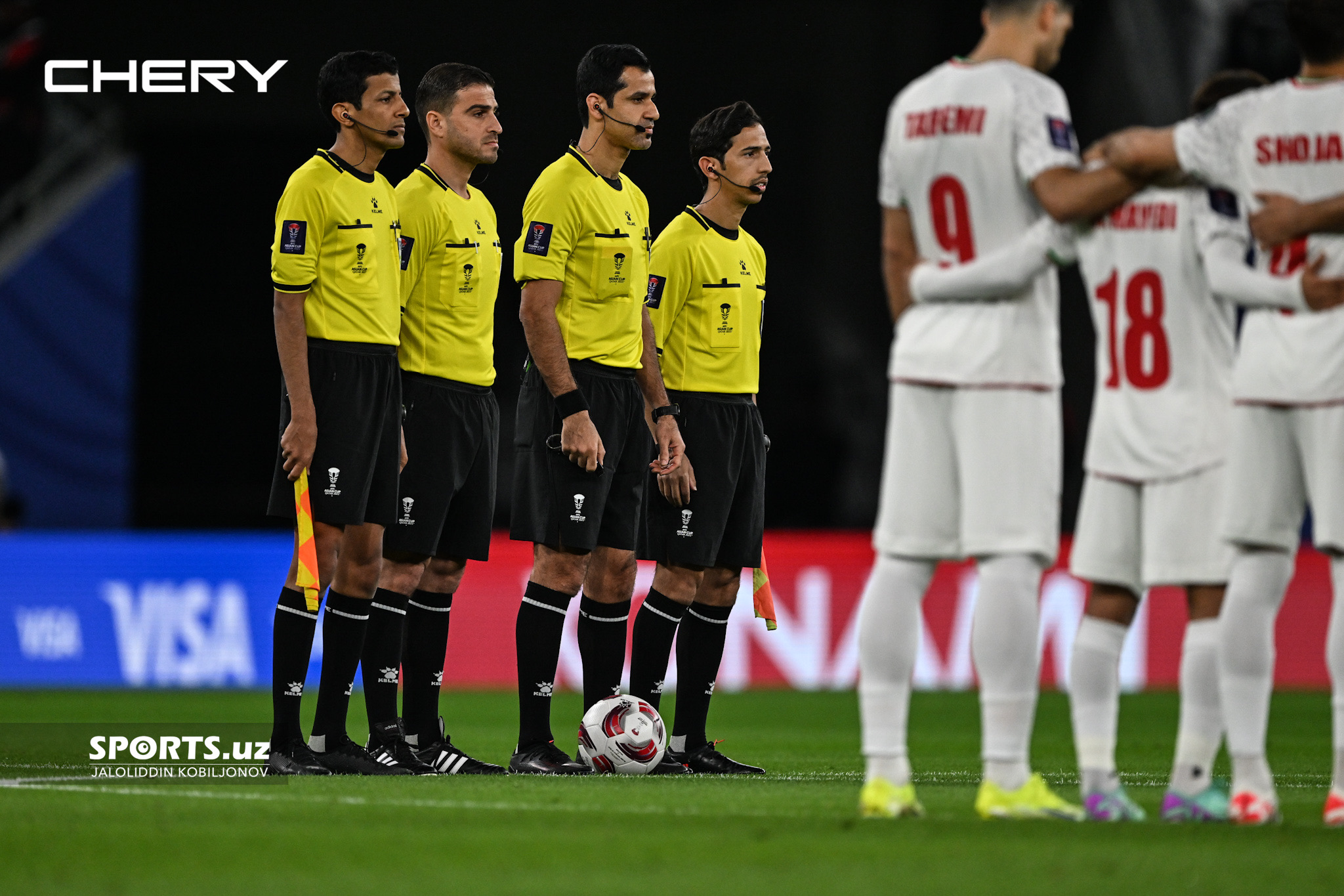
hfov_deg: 3.4
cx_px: 672
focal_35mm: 600
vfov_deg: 2.3
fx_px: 22397
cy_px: 448
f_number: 4
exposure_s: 1/2000
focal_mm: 600
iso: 2500
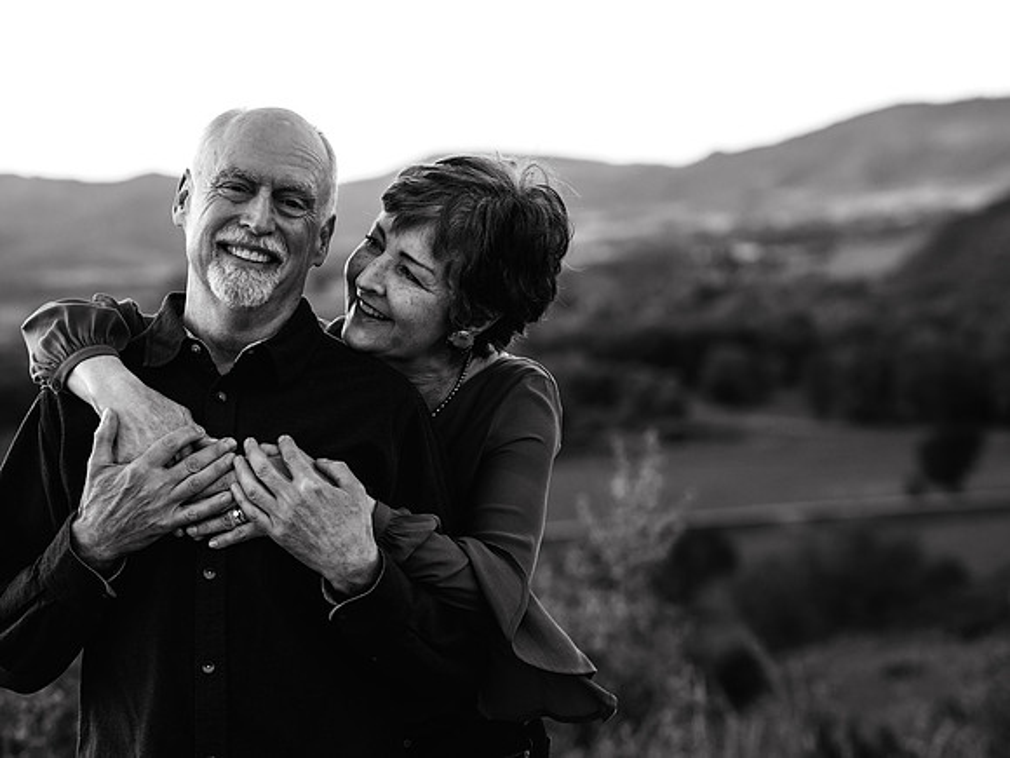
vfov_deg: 15.0
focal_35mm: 98
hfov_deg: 19.9
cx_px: 505
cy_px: 379
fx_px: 2874
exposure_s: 1/160
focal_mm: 91
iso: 800
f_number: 4
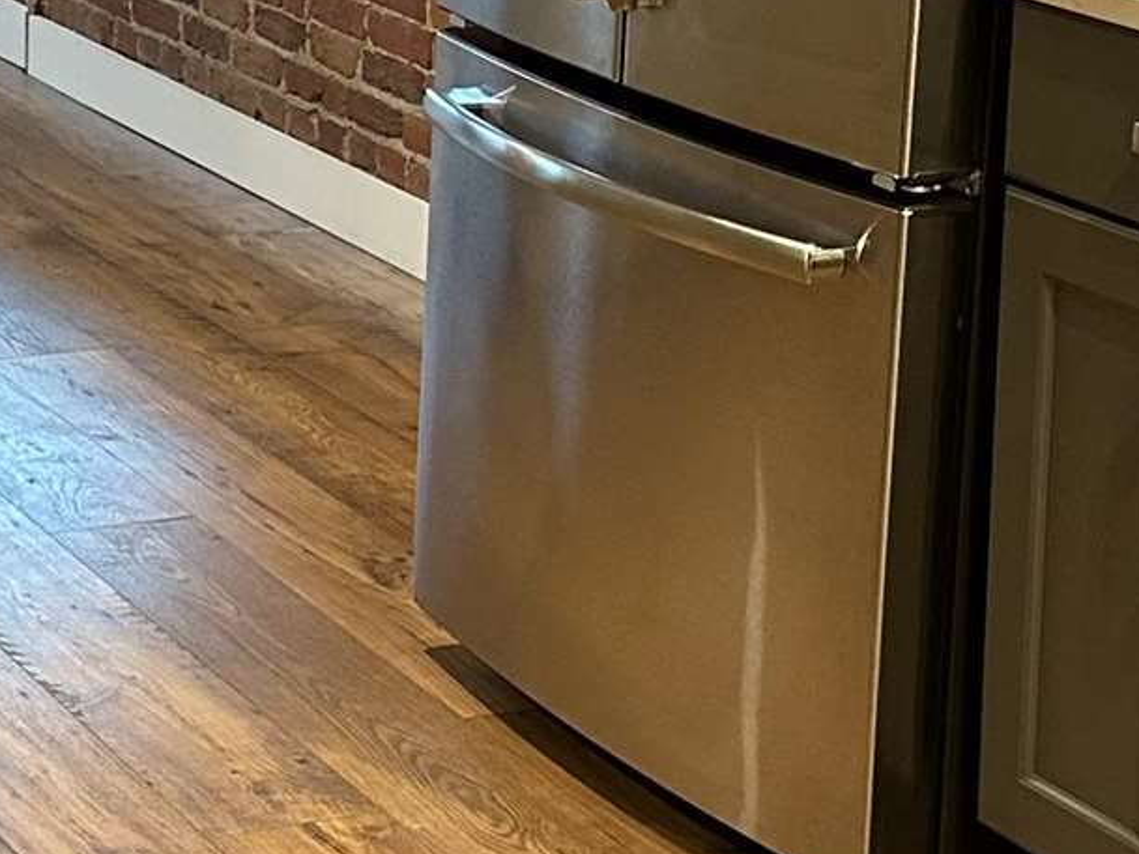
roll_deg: +0.1
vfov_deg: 12.2
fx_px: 3982
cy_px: 69
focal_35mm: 121
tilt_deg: -12.8
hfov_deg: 15.8
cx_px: -137
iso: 400
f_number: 1.78
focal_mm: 6.86
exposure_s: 1/60
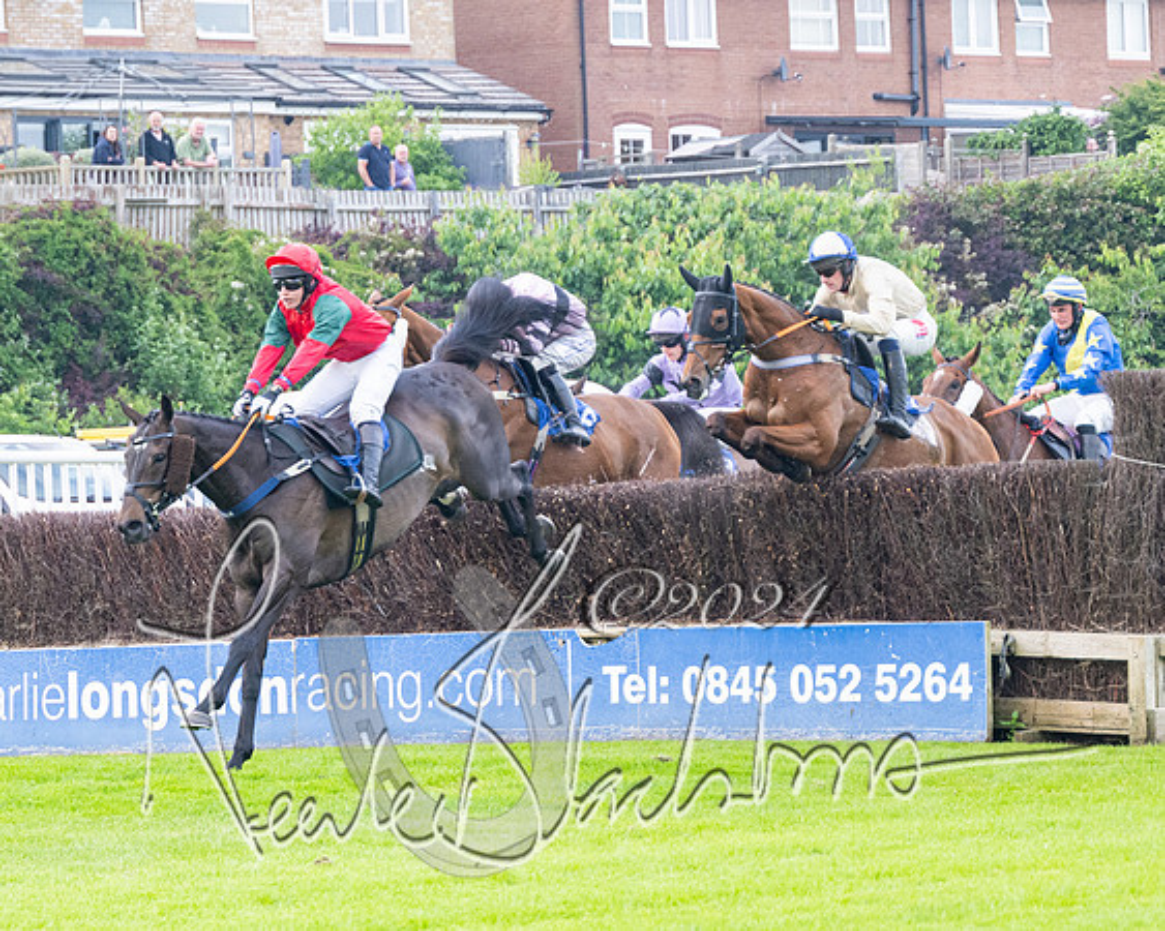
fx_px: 6724
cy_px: 425
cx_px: 415
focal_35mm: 195
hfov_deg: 9.9
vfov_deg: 7.9
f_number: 4
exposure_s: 1/640
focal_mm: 98
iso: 800
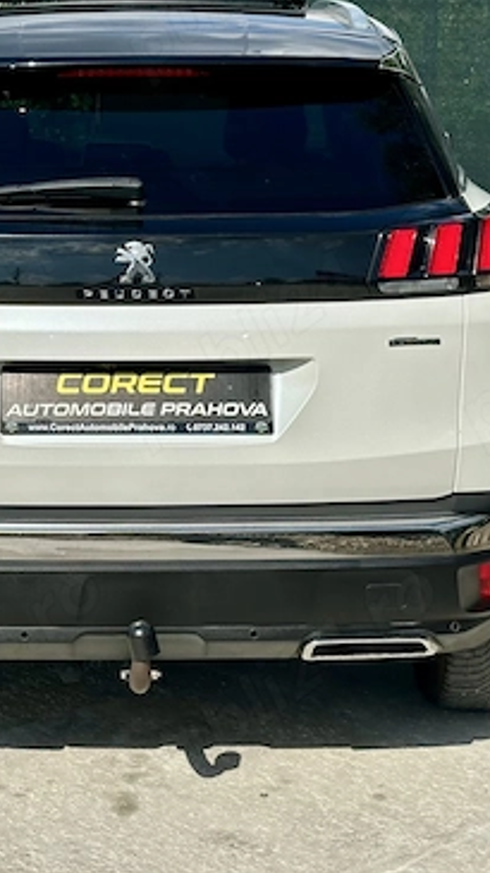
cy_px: 347
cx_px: 112
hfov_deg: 14.0
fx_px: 1989
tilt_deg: -9.0
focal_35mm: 86
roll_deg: -0.5
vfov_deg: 24.7
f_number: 1.78
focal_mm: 6.86
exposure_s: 1/7092
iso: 64
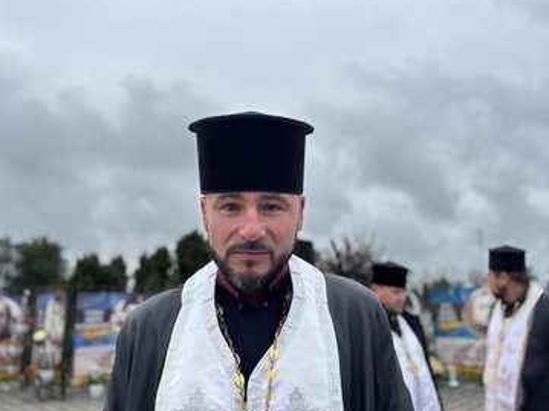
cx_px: 280
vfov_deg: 48.2
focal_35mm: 29
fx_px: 460
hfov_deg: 61.7
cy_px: 222
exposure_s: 1/844
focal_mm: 5.96
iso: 50
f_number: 1.6
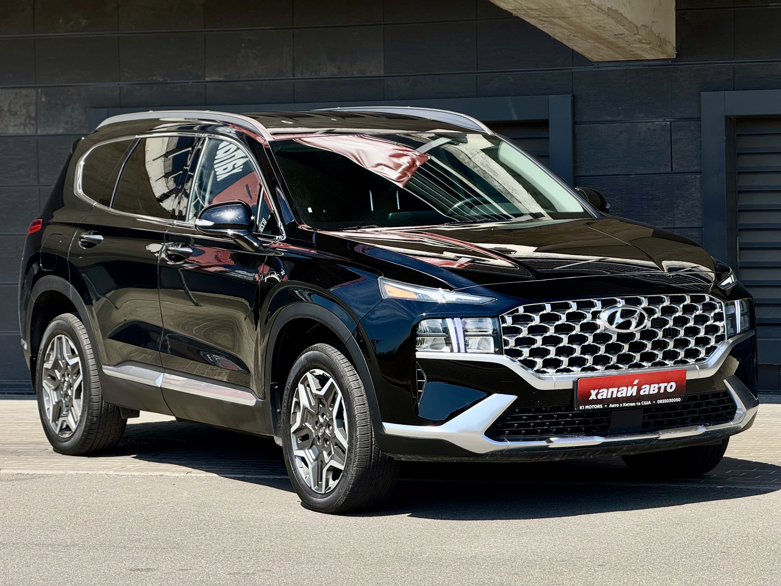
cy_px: 293
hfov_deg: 16.4
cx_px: 390
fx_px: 2707
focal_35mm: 120
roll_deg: +1.0
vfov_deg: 12.3
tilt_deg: -1.6
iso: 50
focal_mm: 15.66
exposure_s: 1/1271
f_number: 2.8
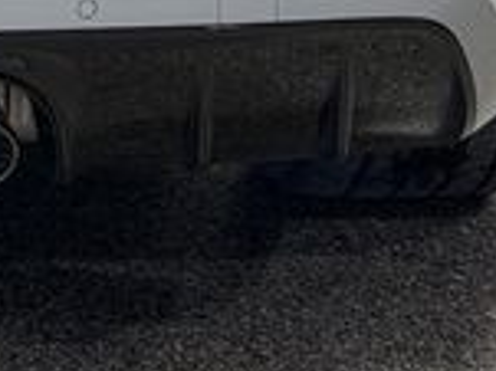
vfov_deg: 7.0
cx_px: -312
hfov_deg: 9.4
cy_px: -397
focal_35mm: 204
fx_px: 2921
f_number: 1.78
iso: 50
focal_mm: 6.76
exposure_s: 1/149
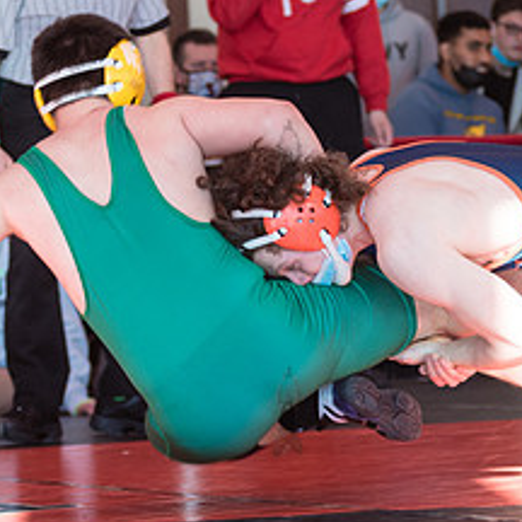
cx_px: 372
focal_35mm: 205
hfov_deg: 8.5
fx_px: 3497
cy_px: 194
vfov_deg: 8.5
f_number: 4
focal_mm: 80
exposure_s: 1/400
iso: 400
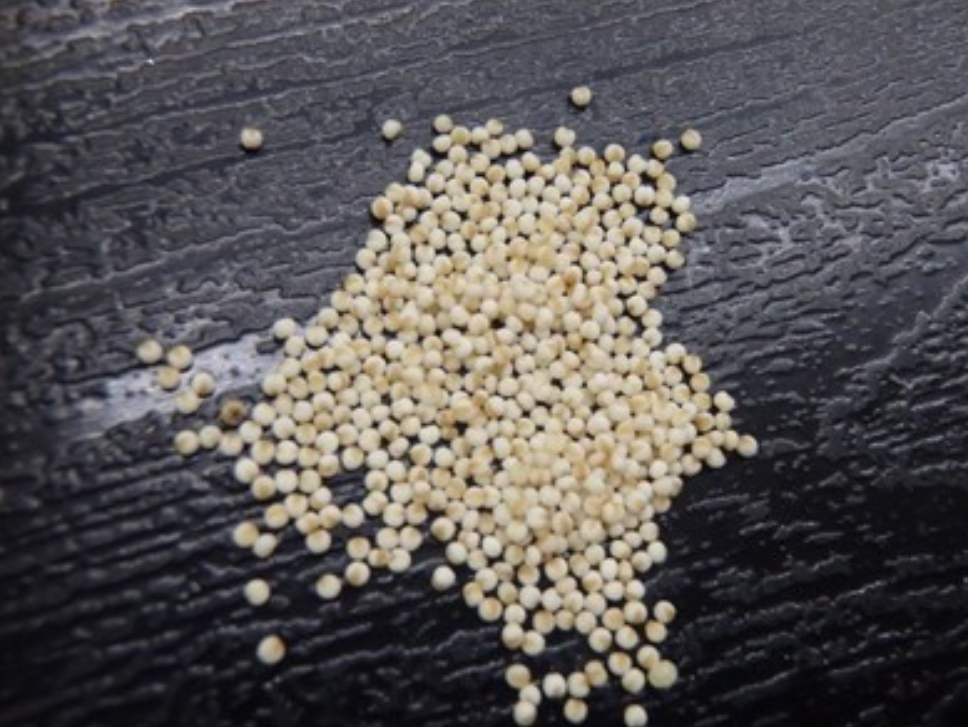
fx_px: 1063
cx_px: 495
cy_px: 364
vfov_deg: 37.7
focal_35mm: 38
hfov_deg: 49.0
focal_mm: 6.6
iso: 800
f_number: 4.7
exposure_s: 1/60
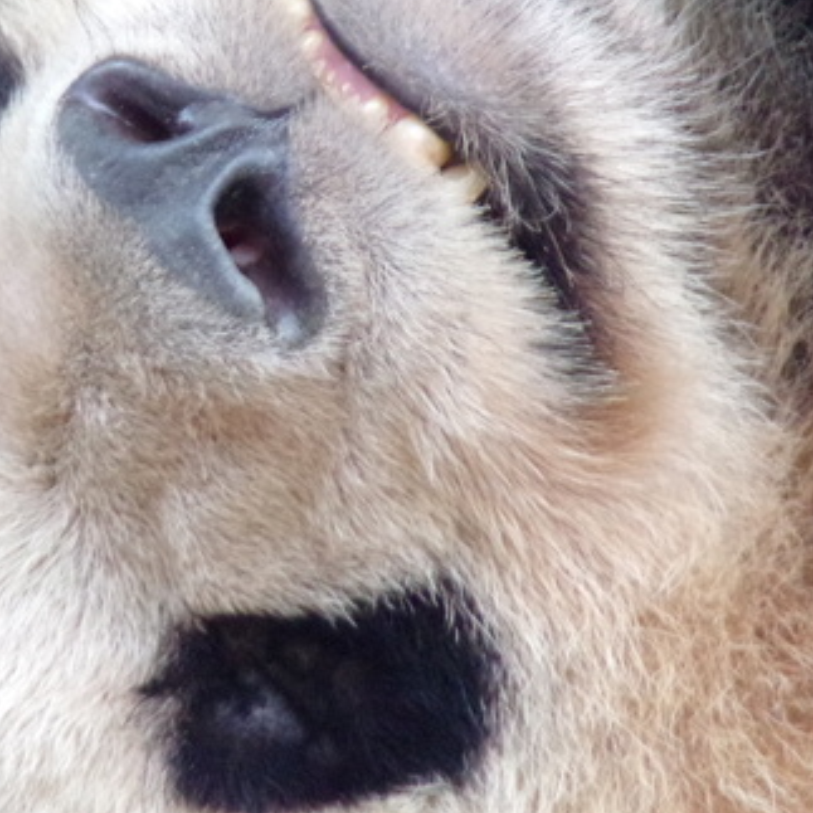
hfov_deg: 1.1
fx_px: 44029
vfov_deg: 1.1
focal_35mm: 1657
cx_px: 393
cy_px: 310
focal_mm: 181.8
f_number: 6.8
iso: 794
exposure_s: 1/170
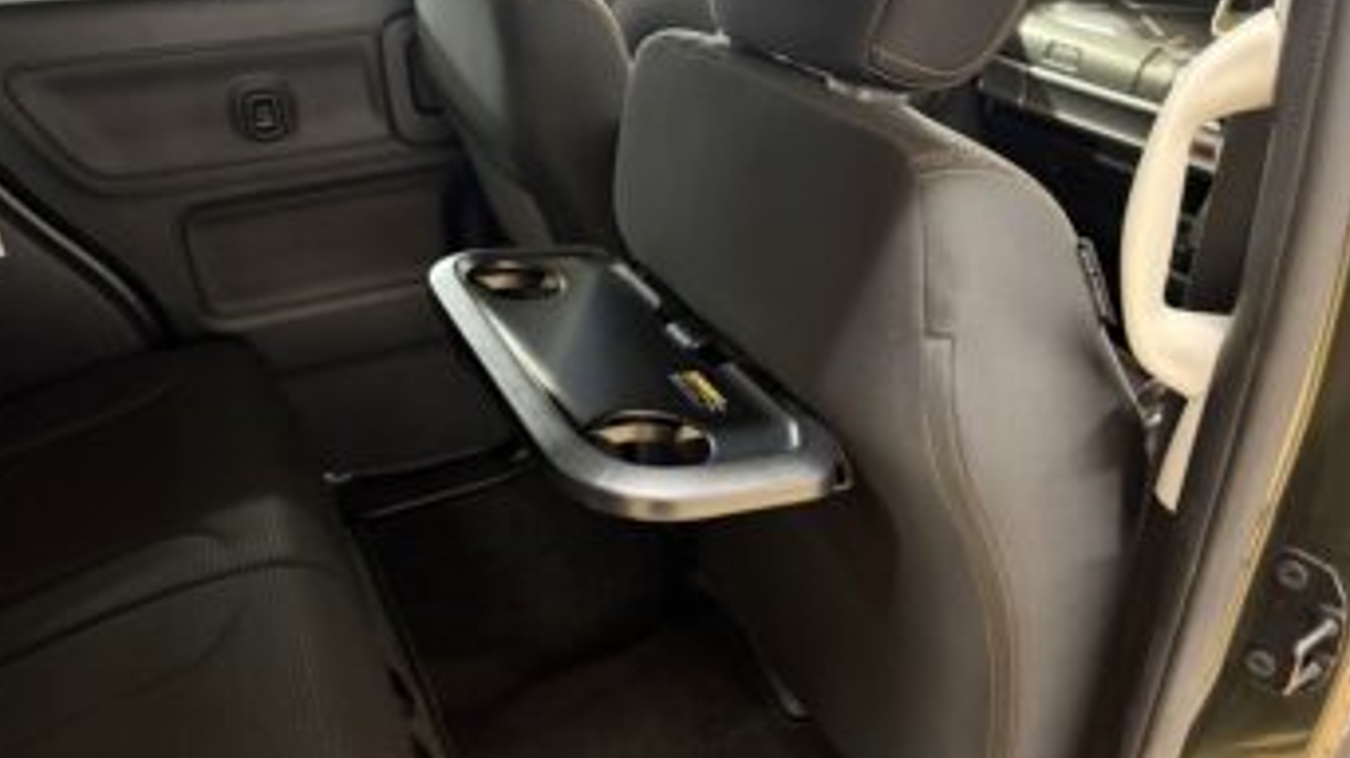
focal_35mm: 29
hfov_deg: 66.1
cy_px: 428
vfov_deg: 40.1
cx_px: 663
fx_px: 1038
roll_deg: +2.7
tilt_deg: -32.3
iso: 1000
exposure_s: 1/30
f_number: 1.6
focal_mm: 5.96
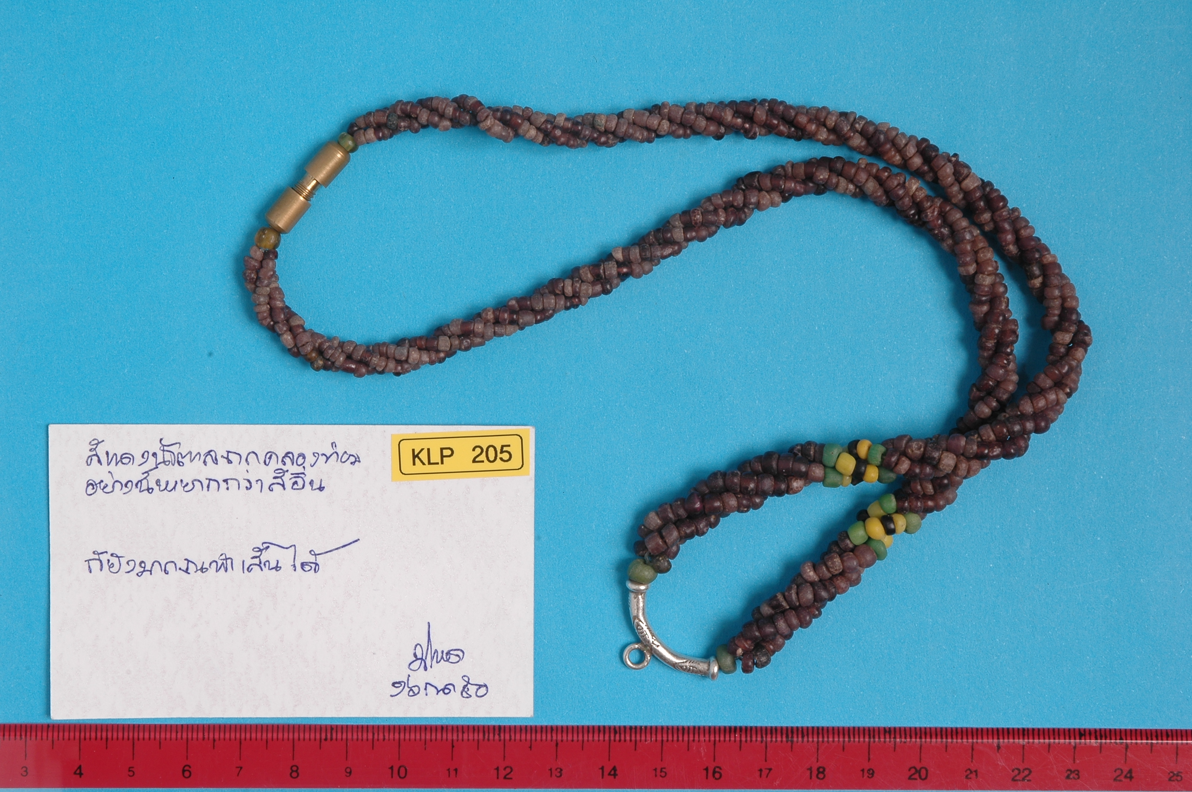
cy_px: 396
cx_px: 596
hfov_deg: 26.0
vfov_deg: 17.5
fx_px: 2580
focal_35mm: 78
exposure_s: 1/6
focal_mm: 52
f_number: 22
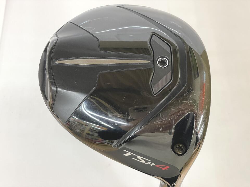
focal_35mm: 52
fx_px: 376
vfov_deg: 28.0
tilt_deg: -63.7
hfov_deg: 36.8
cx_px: 125
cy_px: 94
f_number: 2
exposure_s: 1/60
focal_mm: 6
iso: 160
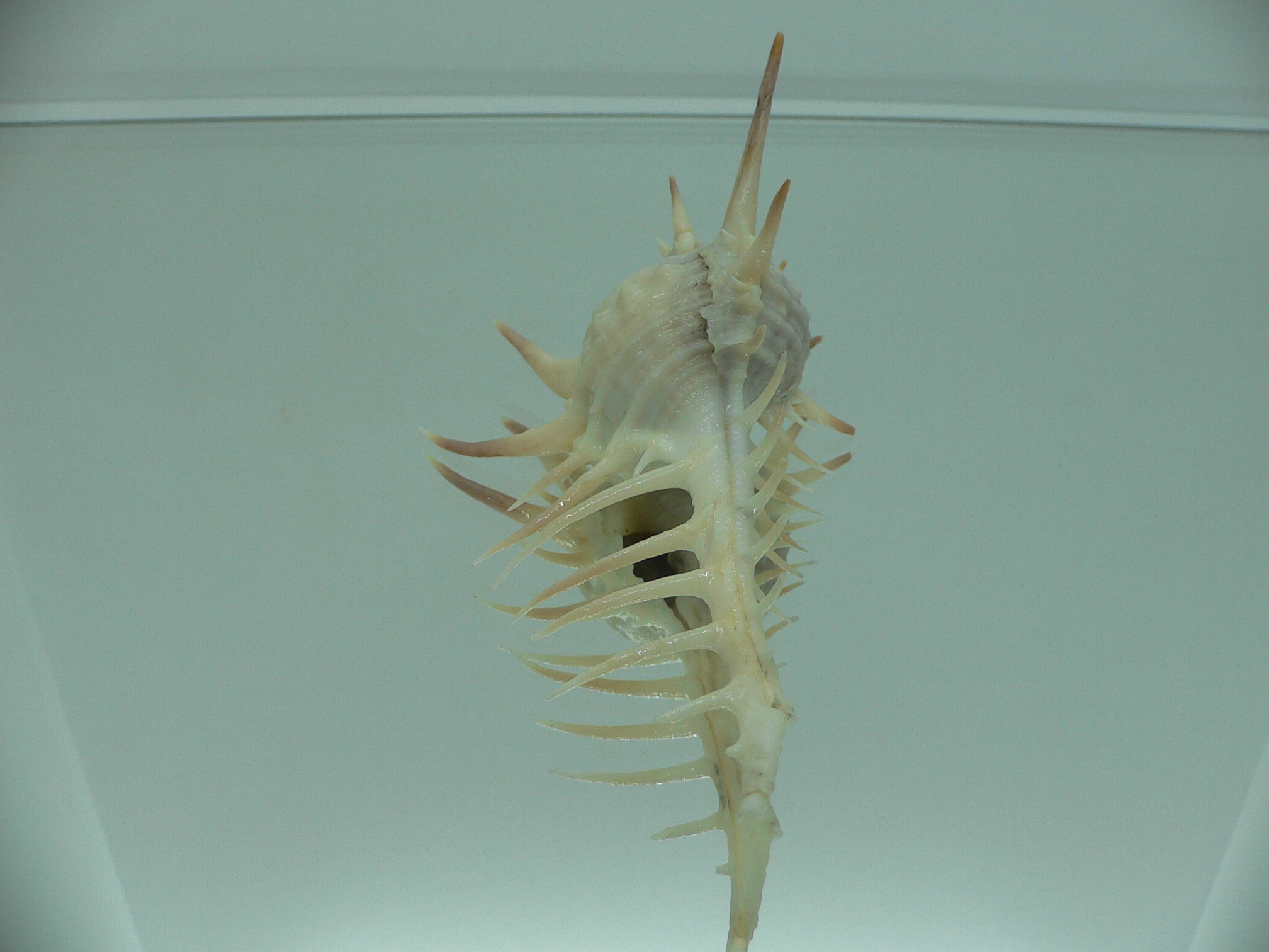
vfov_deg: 40.7
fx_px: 1283
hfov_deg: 52.6
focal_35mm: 35
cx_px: 634
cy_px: 476
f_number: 2.8
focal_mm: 4.6
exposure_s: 1/80
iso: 80
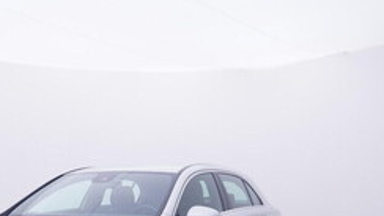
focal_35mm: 53
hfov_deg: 38.9
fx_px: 541
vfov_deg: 21.7
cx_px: 150
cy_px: 218
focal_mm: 15
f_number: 5
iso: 200
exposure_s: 1/80
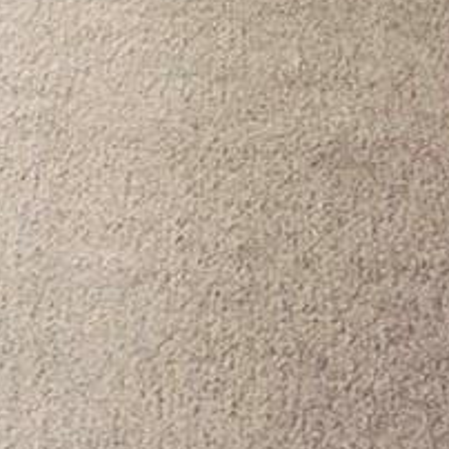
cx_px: 18
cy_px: -869
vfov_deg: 11.4
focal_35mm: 98
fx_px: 1438
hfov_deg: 17.4
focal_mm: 2.22
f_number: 2.2
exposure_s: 1/120
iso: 250
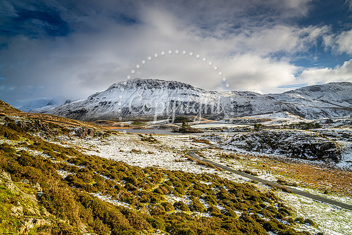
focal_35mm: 24
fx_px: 235
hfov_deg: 73.7
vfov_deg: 53.2
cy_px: 118
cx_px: 176
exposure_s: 1/8
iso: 64
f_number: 16
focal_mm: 24
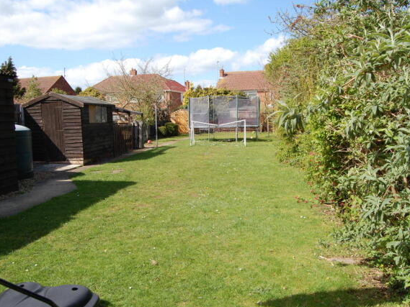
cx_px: 200
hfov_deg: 57.5
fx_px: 374
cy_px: 152
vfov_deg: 44.7
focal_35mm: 32
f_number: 8
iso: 200
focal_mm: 19
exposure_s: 1/250
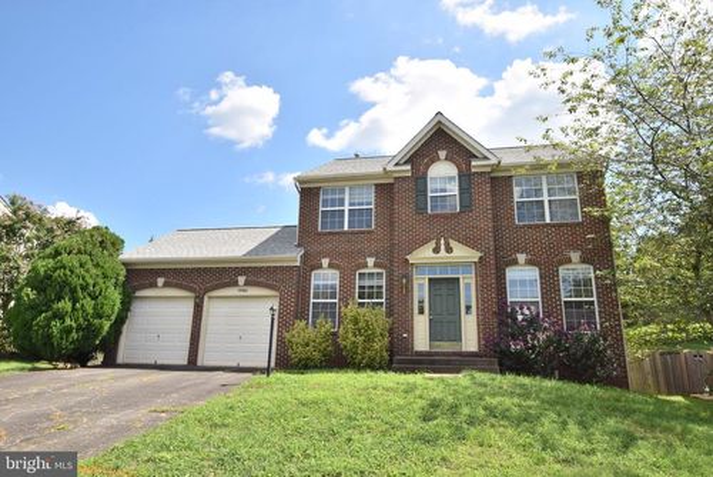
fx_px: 446
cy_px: 238
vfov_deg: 56.2
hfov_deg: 77.3
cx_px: 356
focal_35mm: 22
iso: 100
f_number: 9
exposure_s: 1/200
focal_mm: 15
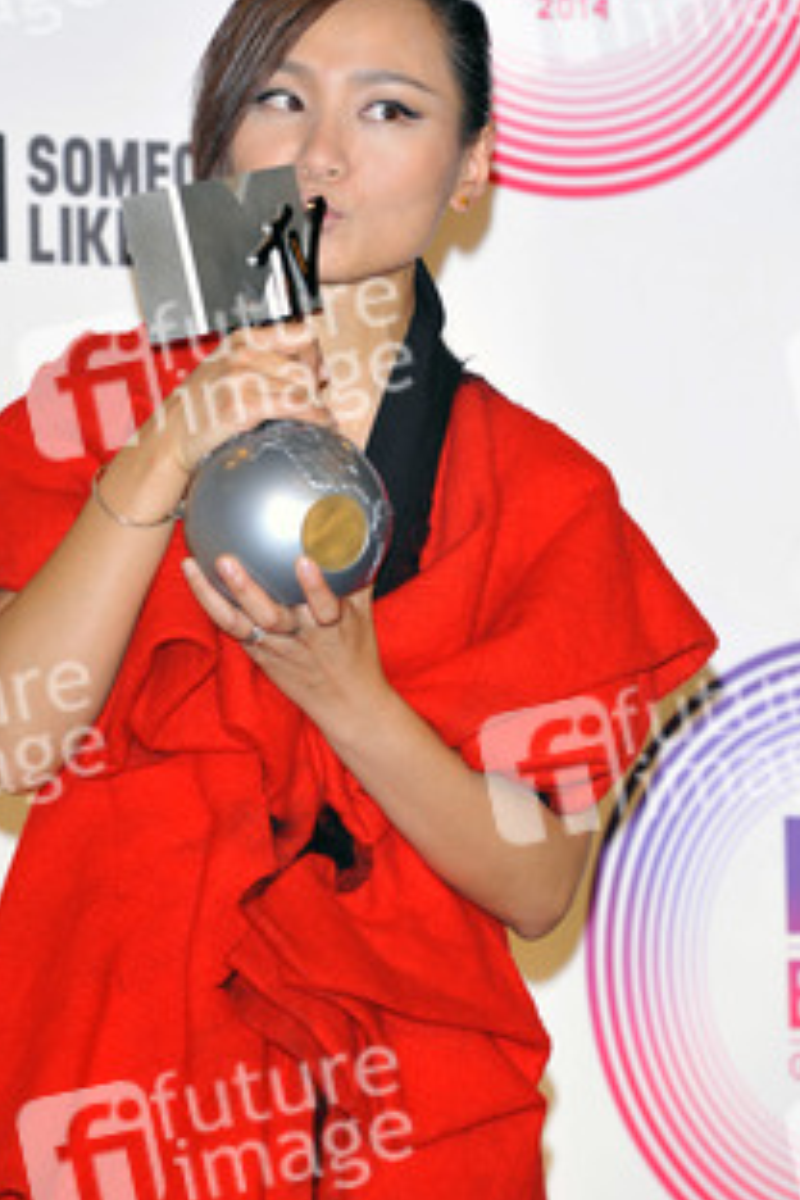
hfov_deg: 5.8
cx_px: 329
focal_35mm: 237
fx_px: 7899
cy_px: 562
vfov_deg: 8.7
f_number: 7.1
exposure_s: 1/250
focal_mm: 185
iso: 800
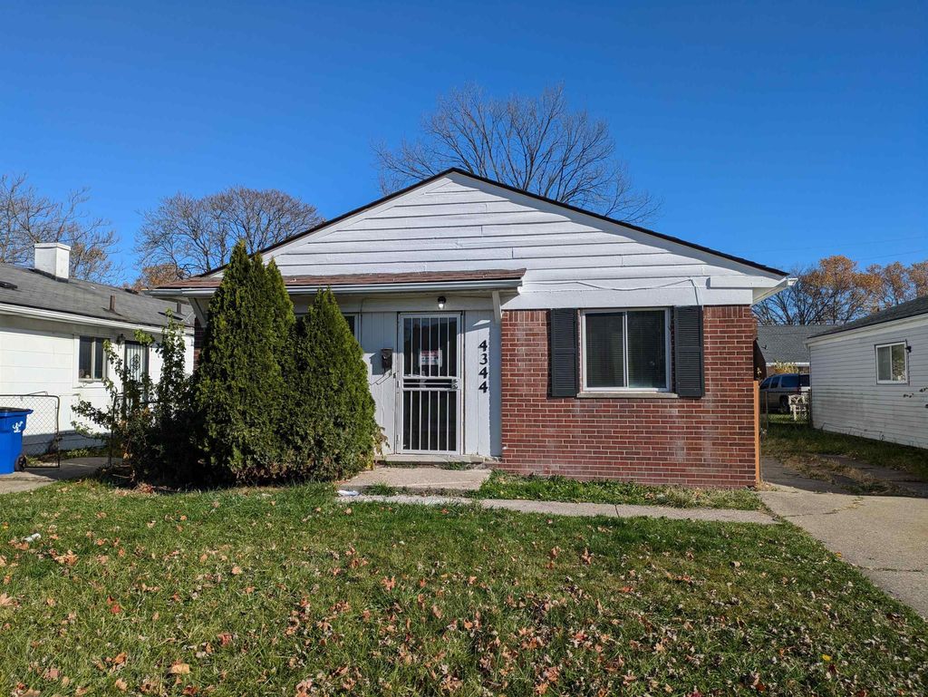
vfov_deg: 54.9
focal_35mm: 25
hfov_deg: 69.4
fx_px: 671
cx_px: 464
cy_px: 348
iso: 42
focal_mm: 5.43
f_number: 1.89
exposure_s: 1/3226
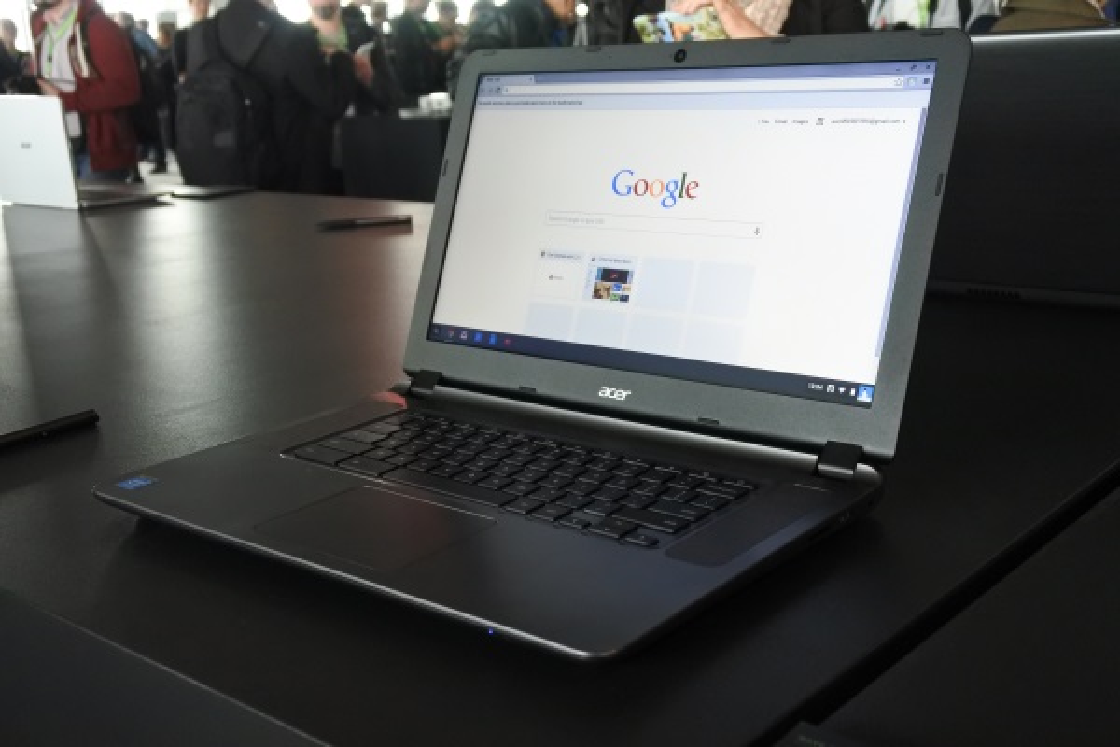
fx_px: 1244
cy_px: 374
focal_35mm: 40
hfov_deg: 48.5
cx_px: 560
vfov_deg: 33.4
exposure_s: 1/60
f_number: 4.2
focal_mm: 15
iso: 1800
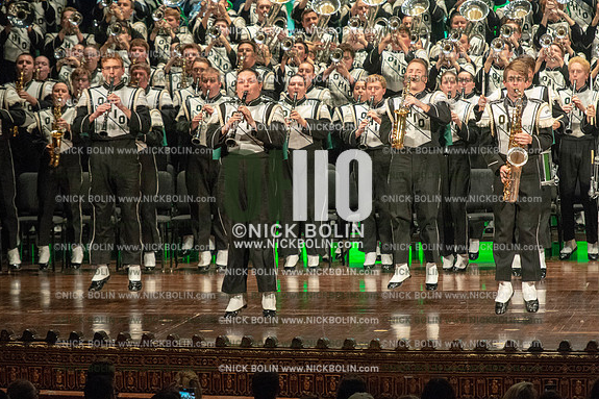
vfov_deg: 5.9
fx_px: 3859
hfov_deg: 8.9
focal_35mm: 232
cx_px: 298
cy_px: 199
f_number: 5.6
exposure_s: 1/320
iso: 8000
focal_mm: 230
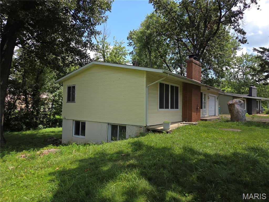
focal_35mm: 23
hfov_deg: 73.9
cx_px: 134
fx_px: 179
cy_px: 101
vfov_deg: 58.9
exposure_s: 1/859
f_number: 1.8
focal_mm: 5.4
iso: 25
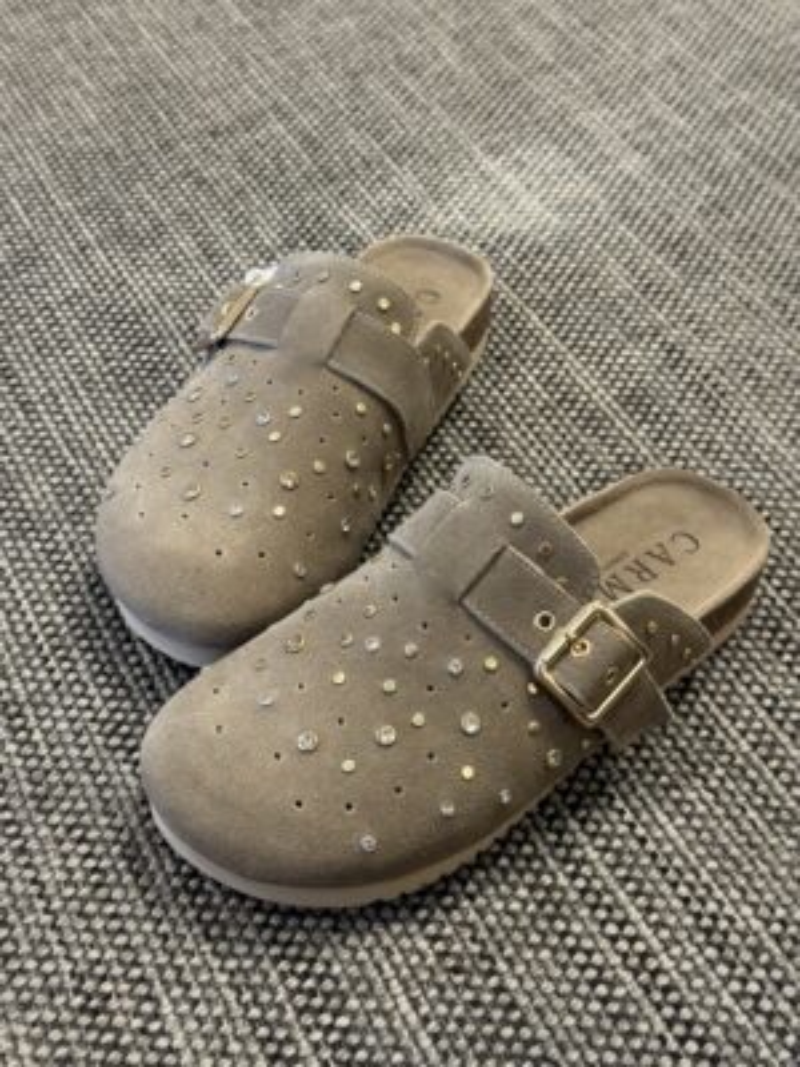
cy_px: 534
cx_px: 400
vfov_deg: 39.7
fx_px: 1479
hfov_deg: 30.3
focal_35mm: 48
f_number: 1.78
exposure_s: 1/50
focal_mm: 6.76
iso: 200
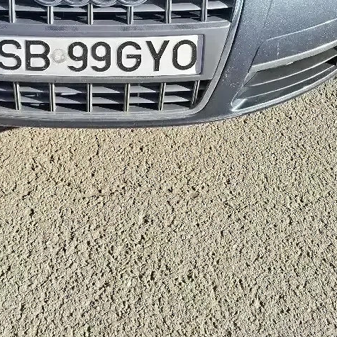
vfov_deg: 26.8
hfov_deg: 29.6
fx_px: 628
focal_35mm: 57
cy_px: -61
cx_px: 84
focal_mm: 5.54
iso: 50
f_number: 1.8
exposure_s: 1/1111
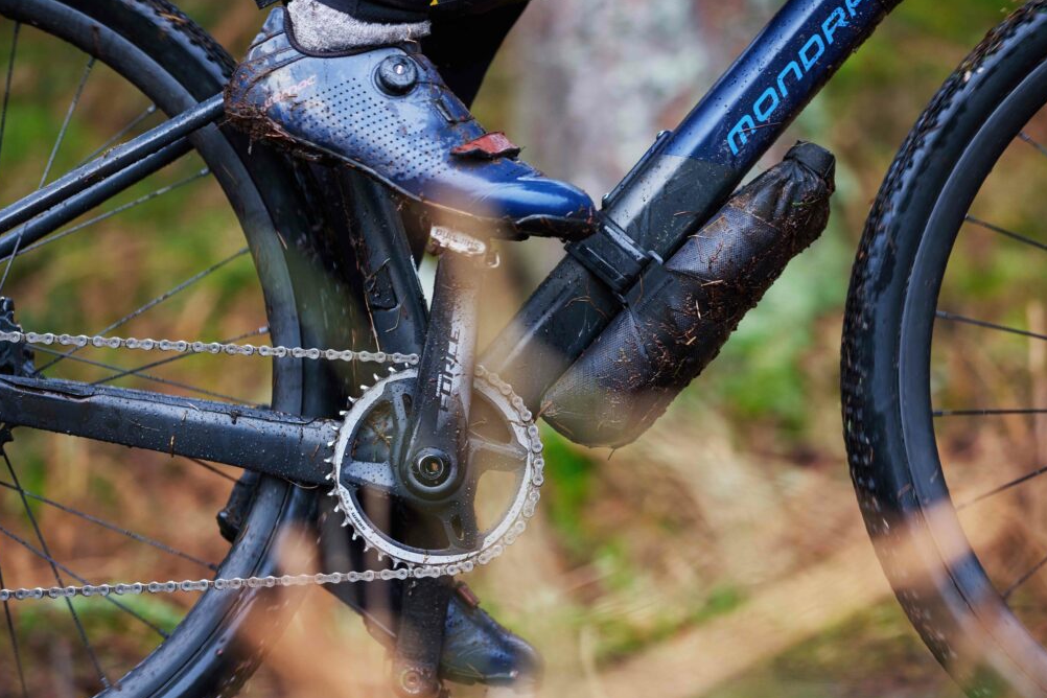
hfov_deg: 14.9
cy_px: 351
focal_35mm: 138
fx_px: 4013
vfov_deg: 9.9
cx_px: 524
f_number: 2
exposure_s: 1/500
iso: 800
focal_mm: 90
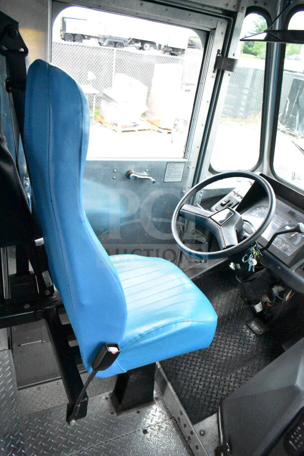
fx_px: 342
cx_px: 152
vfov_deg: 67.4
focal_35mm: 27
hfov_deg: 48.0
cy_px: 228
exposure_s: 1/4000
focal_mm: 18
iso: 14400
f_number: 3.5
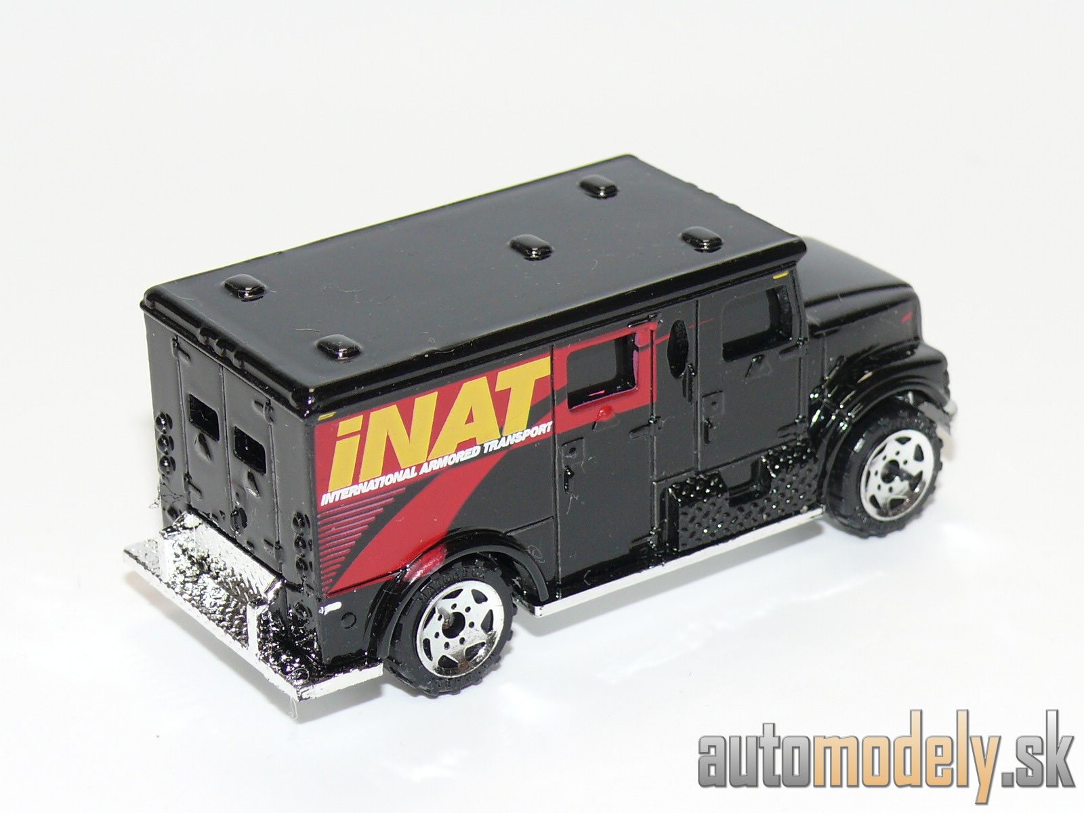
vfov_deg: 14.4
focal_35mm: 103
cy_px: 406
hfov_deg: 19.1
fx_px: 3225
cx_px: 542
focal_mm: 13.5
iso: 100
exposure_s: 1/30
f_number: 4
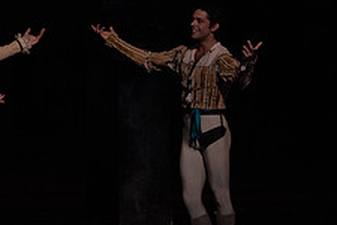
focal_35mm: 653
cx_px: -88
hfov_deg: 3.2
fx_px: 6112
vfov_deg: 2.1
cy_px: 22
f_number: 5.6
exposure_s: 1/250
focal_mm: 253
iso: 8000
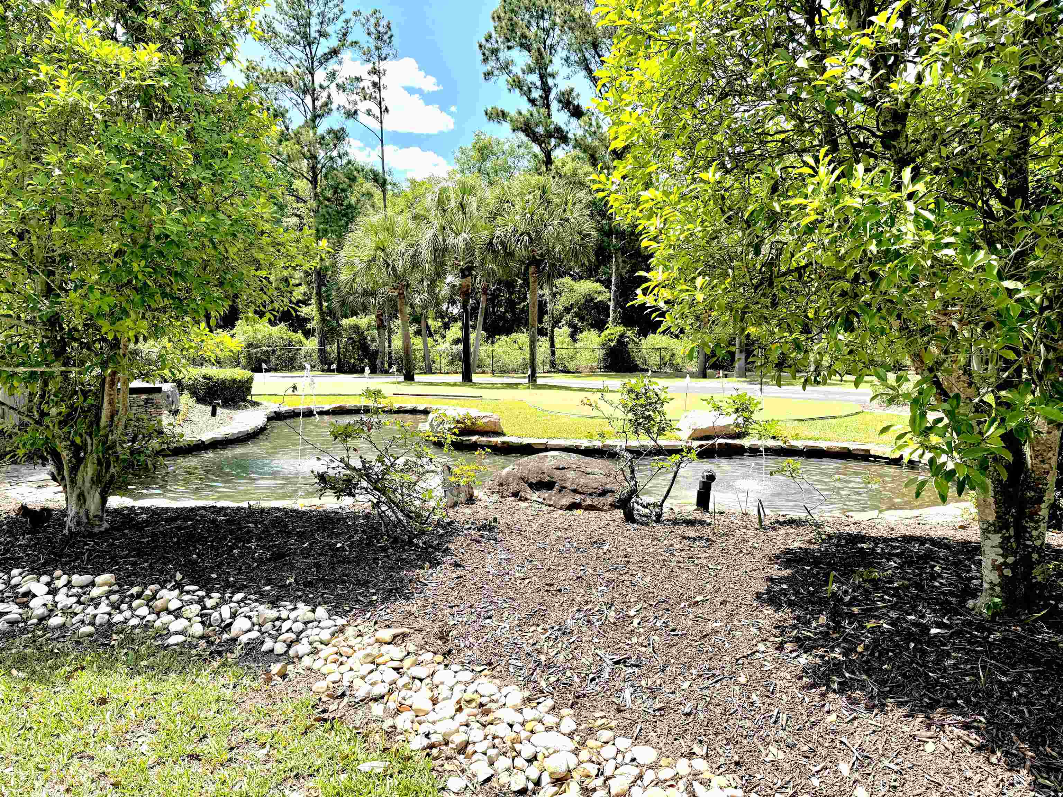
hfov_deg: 71.6
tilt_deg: -3.7
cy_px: 398
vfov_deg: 56.8
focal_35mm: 24
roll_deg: +0.9
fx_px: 737
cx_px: 532
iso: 80
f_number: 1.78
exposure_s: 1/2604
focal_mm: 6.76
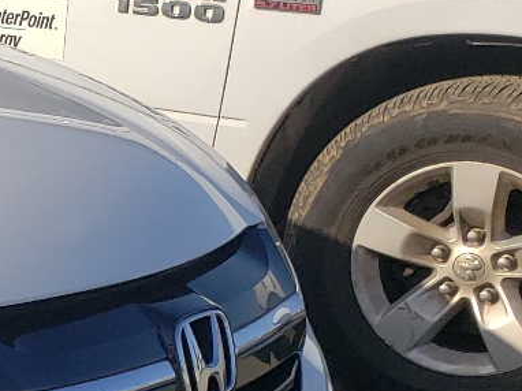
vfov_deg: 13.4
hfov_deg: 14.9
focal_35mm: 109
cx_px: -504
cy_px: 379
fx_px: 1643
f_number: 1.5
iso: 50
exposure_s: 1/3333
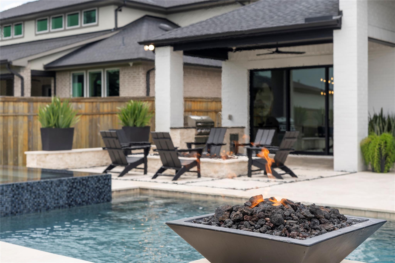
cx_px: 198
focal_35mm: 50
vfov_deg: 27.0
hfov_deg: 39.6
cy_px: 132
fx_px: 549
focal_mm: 50
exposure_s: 1/125
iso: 100
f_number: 5.6
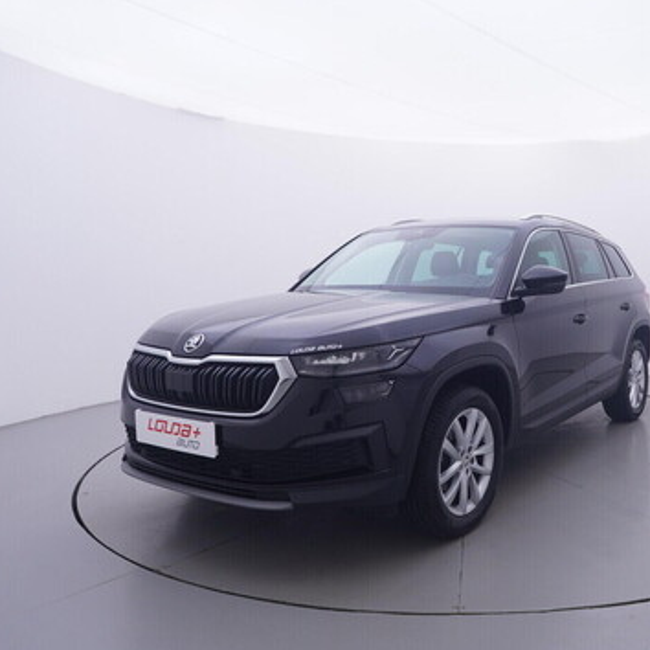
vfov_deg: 54.6
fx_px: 630
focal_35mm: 30
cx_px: 484
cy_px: 315
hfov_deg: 52.3
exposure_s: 1/80
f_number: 5
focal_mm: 15
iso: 200
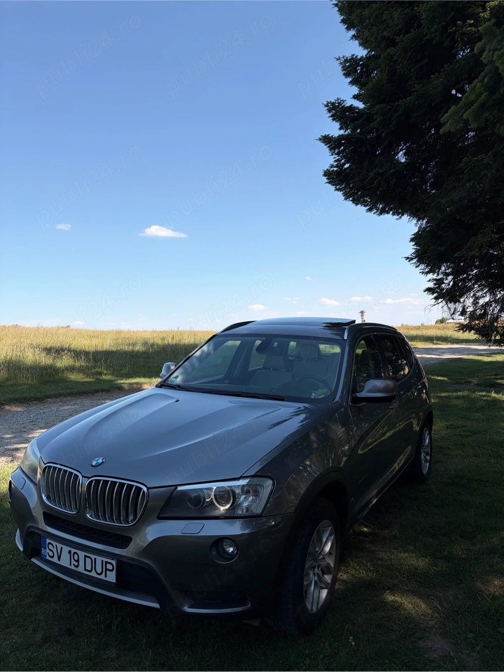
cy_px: 336
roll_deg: +4.8
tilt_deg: -0.1
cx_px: 252
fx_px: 505
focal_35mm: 26
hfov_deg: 53.0
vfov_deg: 67.3
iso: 50
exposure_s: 1/2538
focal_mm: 5.96
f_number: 1.6
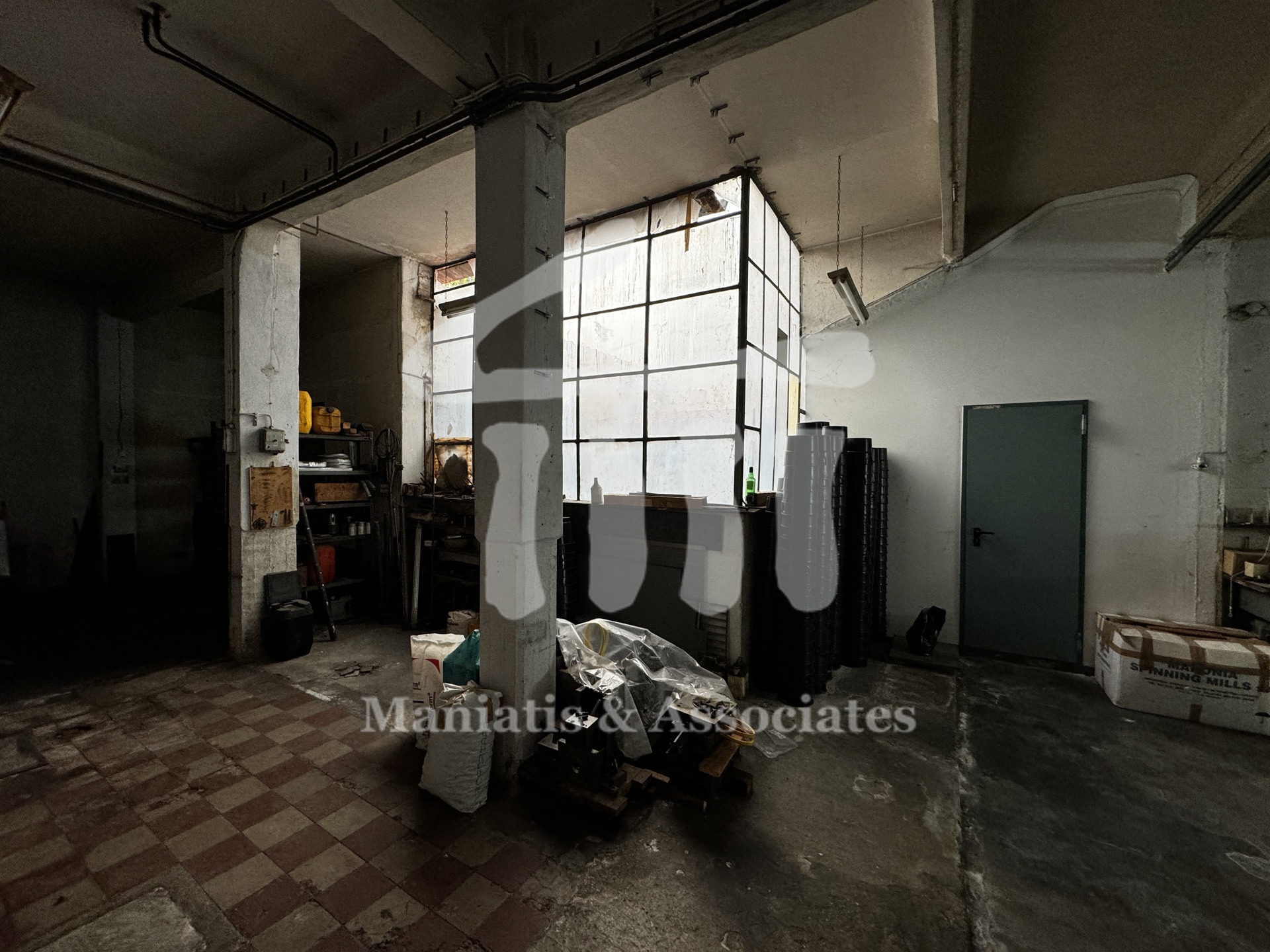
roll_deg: +0.0
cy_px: 476
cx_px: 635
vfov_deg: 85.7
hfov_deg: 102.1
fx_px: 514
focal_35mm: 14
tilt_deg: -0.8
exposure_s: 1/99
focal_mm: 2.22
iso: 200
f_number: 2.2
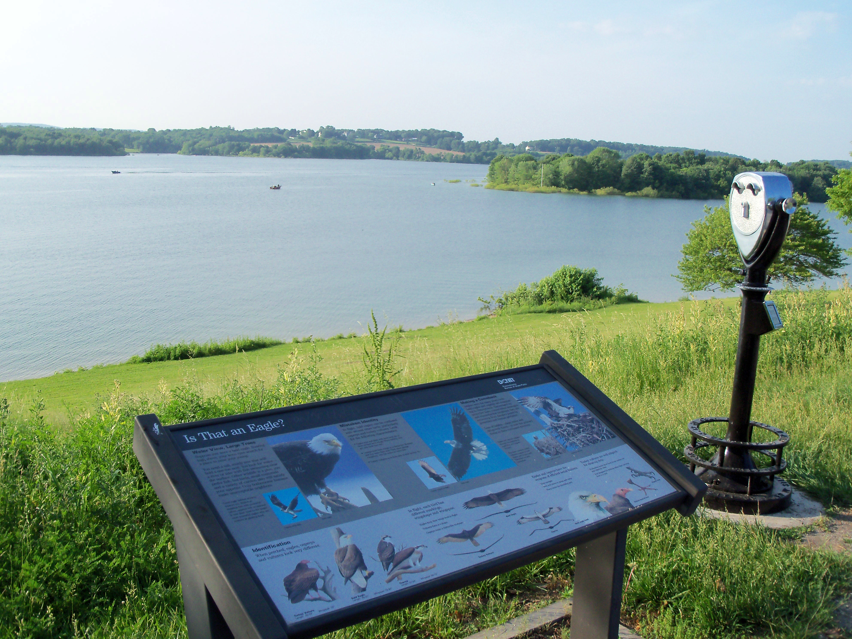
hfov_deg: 52.6
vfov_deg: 40.7
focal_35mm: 35
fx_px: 861
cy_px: 320
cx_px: 426
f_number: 3
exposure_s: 1/500
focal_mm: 6.3
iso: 80
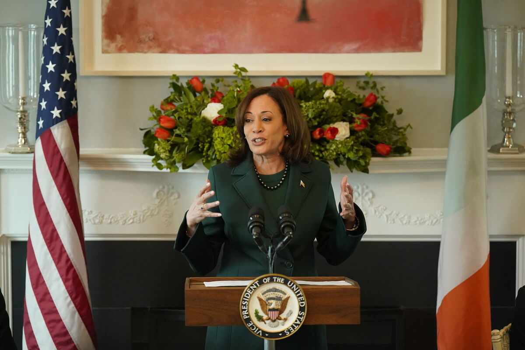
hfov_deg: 17.2
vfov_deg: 11.5
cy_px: 175
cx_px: 262
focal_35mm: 119
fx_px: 1735
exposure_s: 1/250
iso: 6400
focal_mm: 119
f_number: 2.8
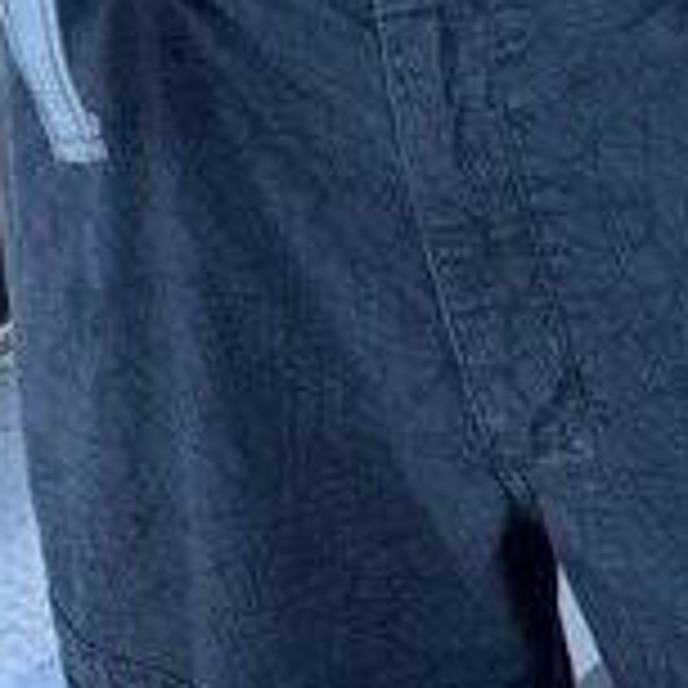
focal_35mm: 128
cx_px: -225
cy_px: -746
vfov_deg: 12.0
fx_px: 2878
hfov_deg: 13.1
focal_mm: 5.96
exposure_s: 1/1295
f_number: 1.6
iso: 50
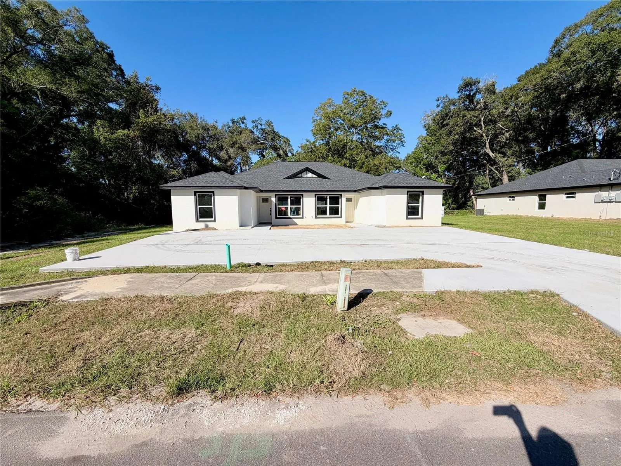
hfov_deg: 102.1
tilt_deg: -5.5
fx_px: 251
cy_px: 233
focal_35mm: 14
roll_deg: -0.8
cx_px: 310
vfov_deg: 85.7
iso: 20
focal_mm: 2.22
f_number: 2.2
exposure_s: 1/1017
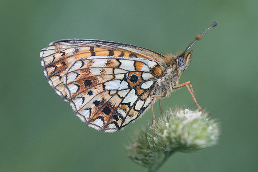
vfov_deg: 3.2
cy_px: 108
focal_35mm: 429
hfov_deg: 4.8
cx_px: 102
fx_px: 3071
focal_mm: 150
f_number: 5.6
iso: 1250
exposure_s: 1/400
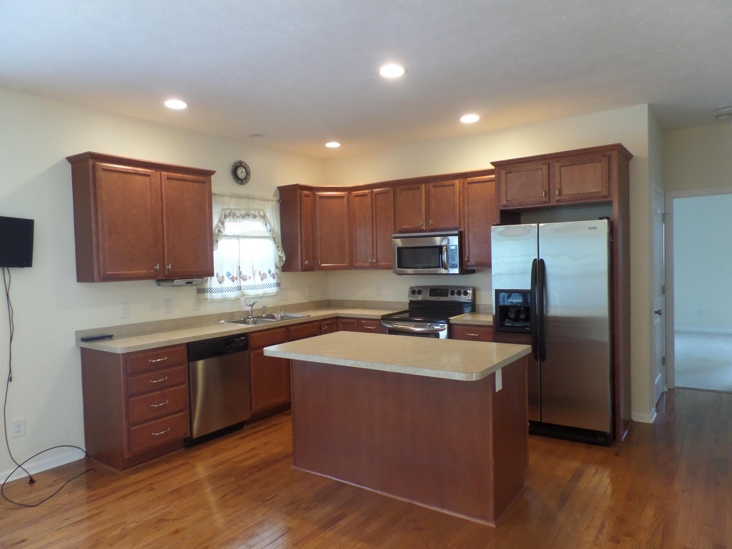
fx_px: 486
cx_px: 366
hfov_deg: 73.9
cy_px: 274
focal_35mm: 23
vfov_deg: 58.9
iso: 320
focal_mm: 4.1
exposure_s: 1/30
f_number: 2.8
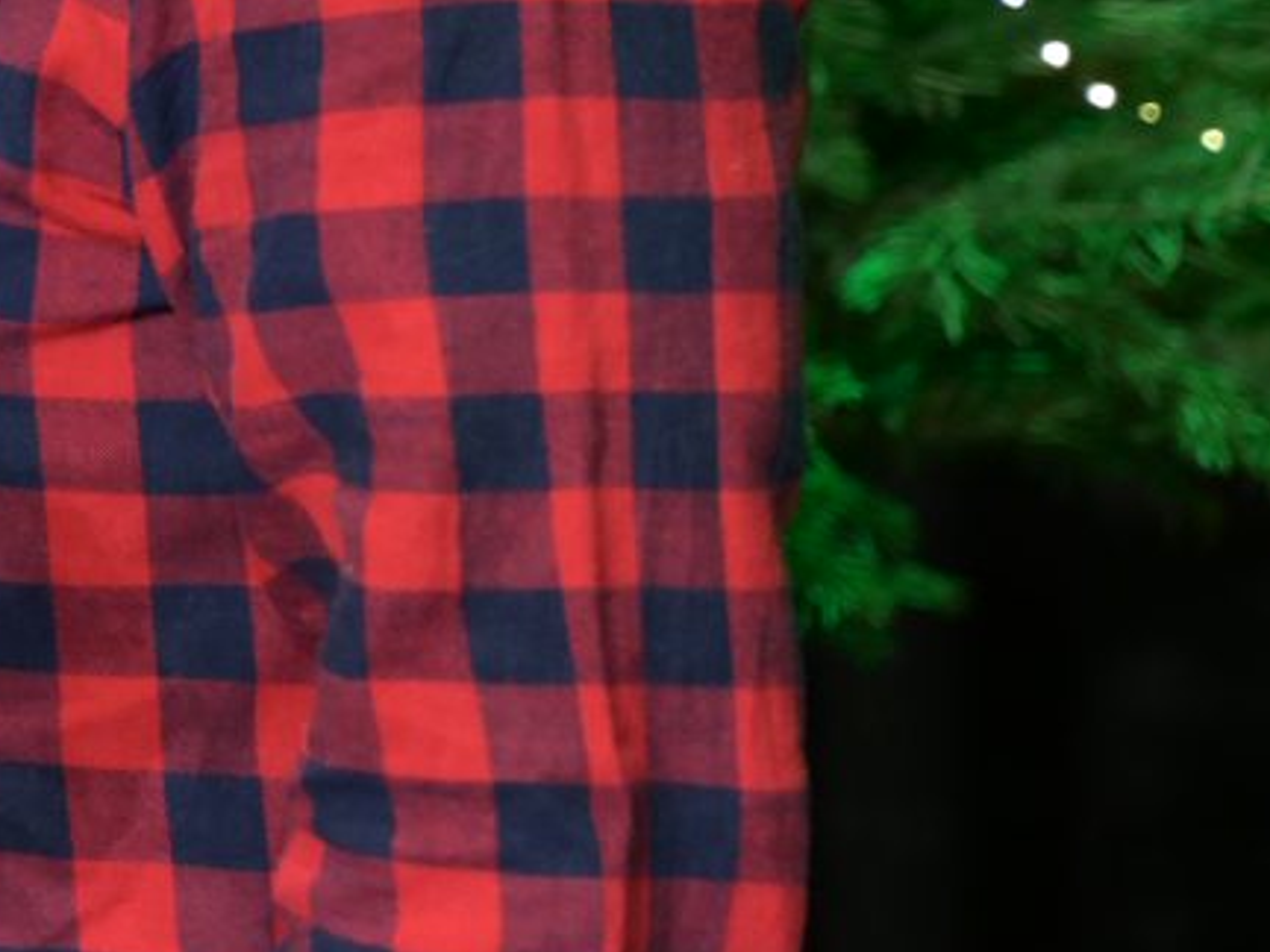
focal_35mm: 238
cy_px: -347
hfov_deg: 8.0
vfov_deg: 6.2
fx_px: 8732
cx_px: -1005
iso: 1000
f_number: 4
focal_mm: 66
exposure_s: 1/125
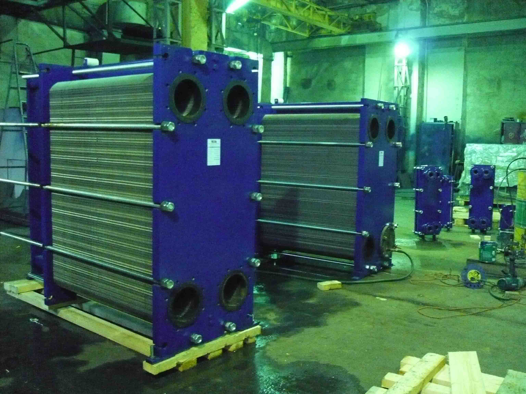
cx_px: 263
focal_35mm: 35
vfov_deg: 40.7
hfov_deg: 52.6
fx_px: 532
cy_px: 197
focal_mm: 5.8
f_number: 2.8
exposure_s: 1/20
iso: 1250
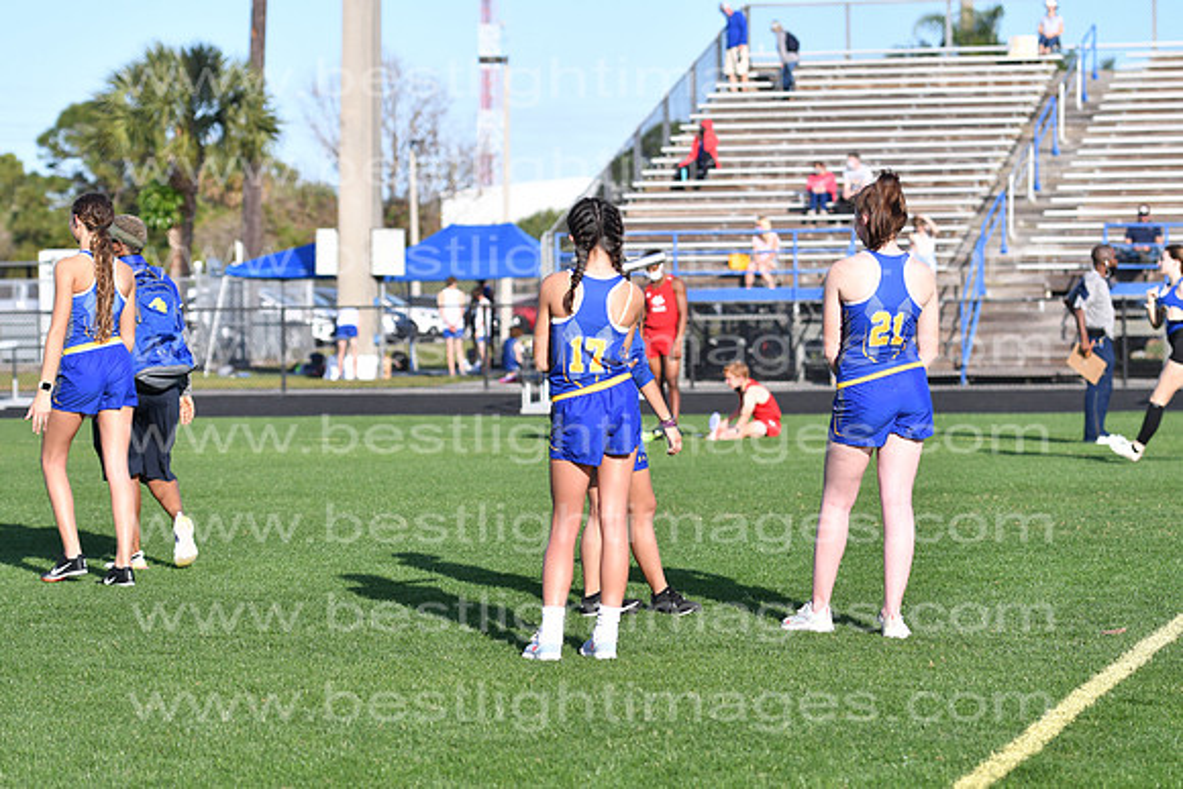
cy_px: 394
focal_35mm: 135
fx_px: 4437
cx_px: 592
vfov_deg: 10.2
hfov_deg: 15.2
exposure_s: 1/3200
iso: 250
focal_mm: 90
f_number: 4
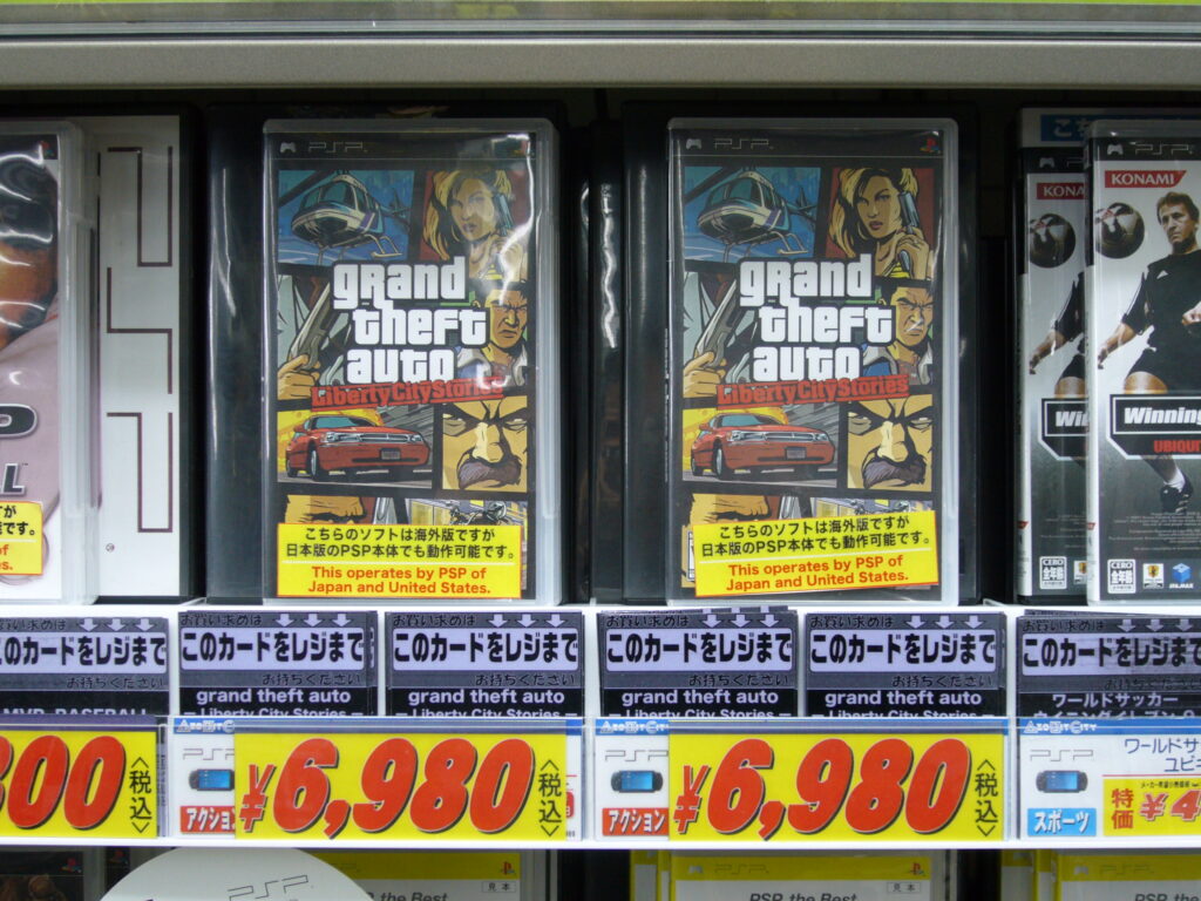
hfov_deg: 34.9
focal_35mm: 55
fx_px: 1908
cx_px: 600
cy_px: 450
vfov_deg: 26.6
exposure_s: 1/30
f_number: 3.5
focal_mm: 9.1
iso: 100
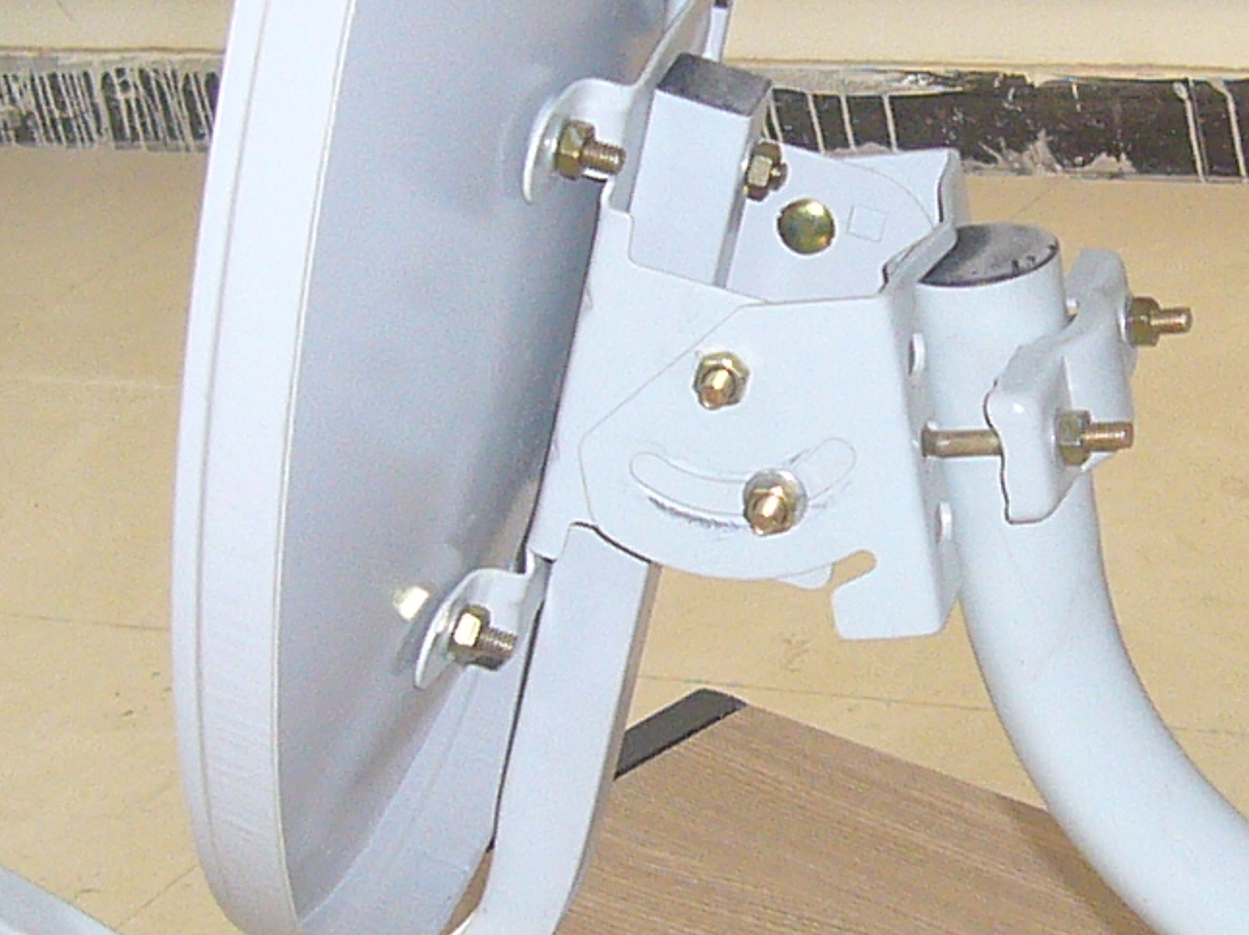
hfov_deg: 14.1
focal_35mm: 139
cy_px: 424
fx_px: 5013
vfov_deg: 10.7
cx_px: 968
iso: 100
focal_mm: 5.8
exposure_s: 1/60
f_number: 2.8
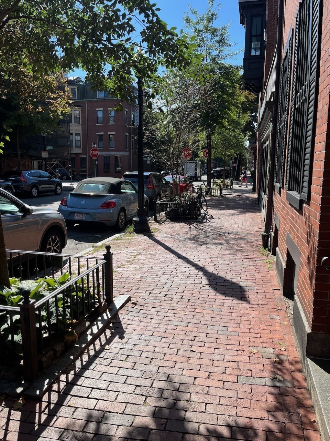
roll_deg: -0.9
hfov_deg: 53.1
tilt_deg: -9.7
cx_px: 165
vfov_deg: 67.3
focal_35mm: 26
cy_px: 220
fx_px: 330
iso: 50
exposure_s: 1/2463
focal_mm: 5.1
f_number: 1.6
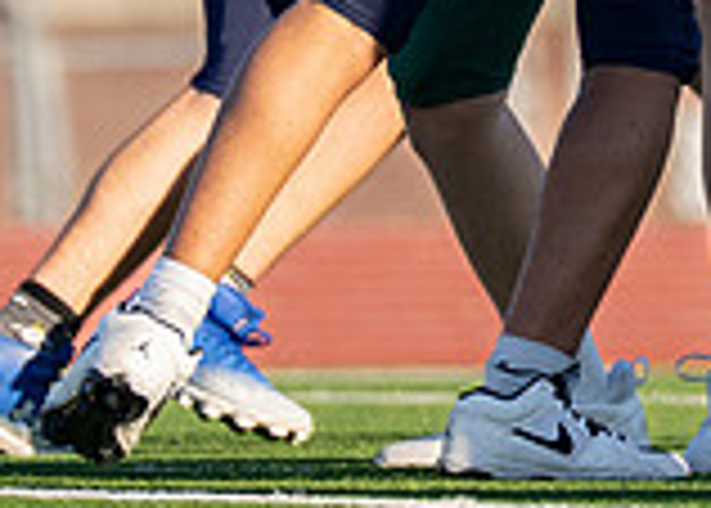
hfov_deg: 1.3
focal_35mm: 1535
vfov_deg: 0.9
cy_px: -288
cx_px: 863
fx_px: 31009
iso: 200
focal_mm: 200
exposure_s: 1/3200
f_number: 2.8
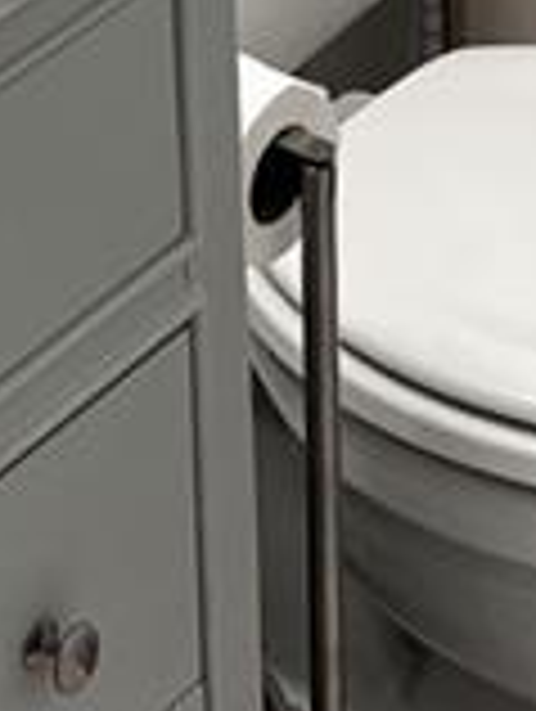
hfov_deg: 7.5
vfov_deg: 9.1
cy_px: -909
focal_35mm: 197
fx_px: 4056
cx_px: -108
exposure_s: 1/120
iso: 80
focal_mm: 5.96
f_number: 1.6
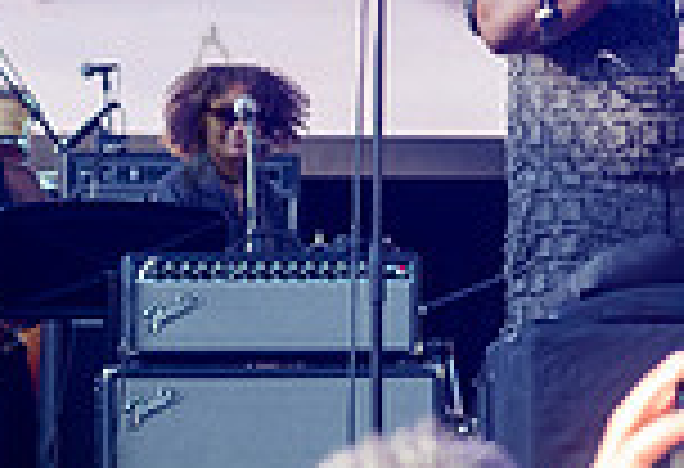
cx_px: 840
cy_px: -119
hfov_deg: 6.5
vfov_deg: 4.4
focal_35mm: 314
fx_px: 6014
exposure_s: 1/500
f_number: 4.5
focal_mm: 80
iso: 1000
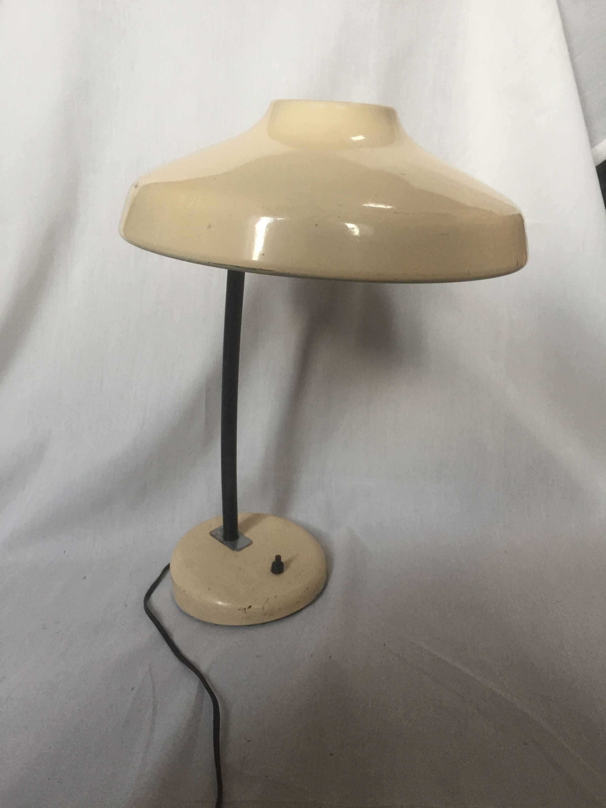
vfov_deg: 61.7
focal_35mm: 29
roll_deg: +2.9
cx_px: 303
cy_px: 404
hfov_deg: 48.2
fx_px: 677
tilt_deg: -19.9
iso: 160
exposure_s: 1/33
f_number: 2.2
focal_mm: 4.15
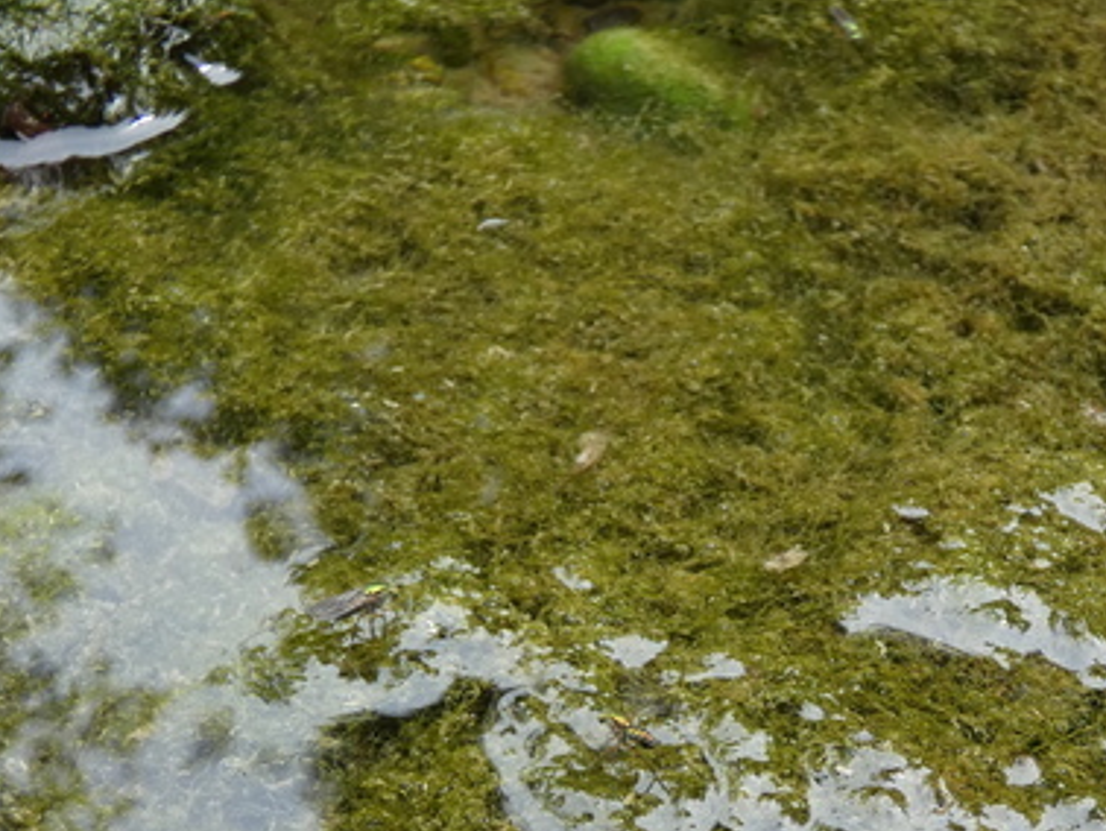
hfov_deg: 25.9
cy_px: 799
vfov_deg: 19.4
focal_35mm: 74
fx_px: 2366
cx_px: 875
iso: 80
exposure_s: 1/125
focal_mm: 6.2
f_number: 3.4
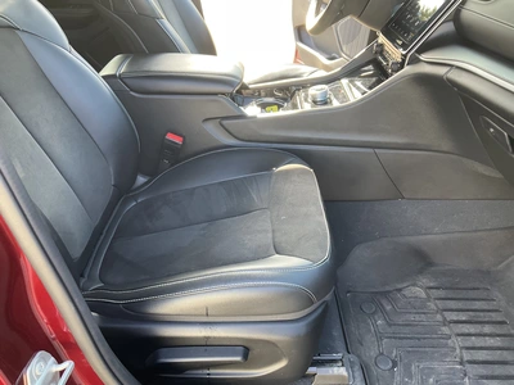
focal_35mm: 29
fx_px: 431
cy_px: 192
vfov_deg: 48.2
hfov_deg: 61.7
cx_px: 257
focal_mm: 3
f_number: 1.8
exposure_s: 1/72
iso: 64
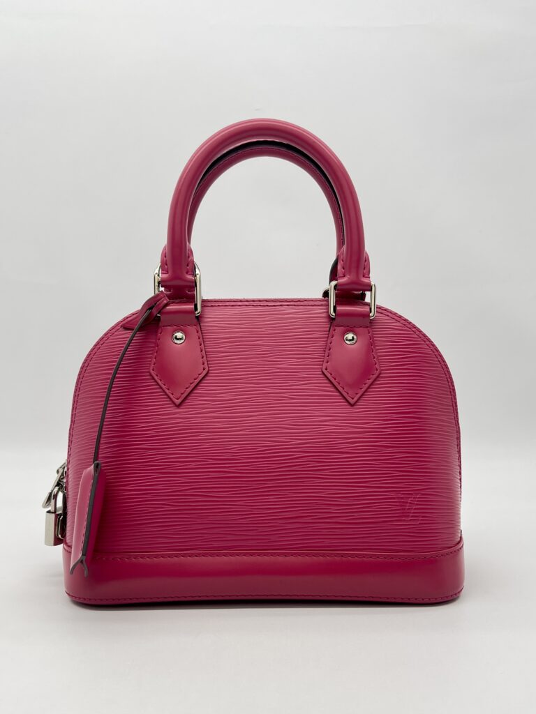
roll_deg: -0.2
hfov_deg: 53.1
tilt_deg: -6.3
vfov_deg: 67.3
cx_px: 268
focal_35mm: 26
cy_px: 357
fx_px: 537
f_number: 1.5
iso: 40
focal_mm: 5.7
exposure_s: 1/165
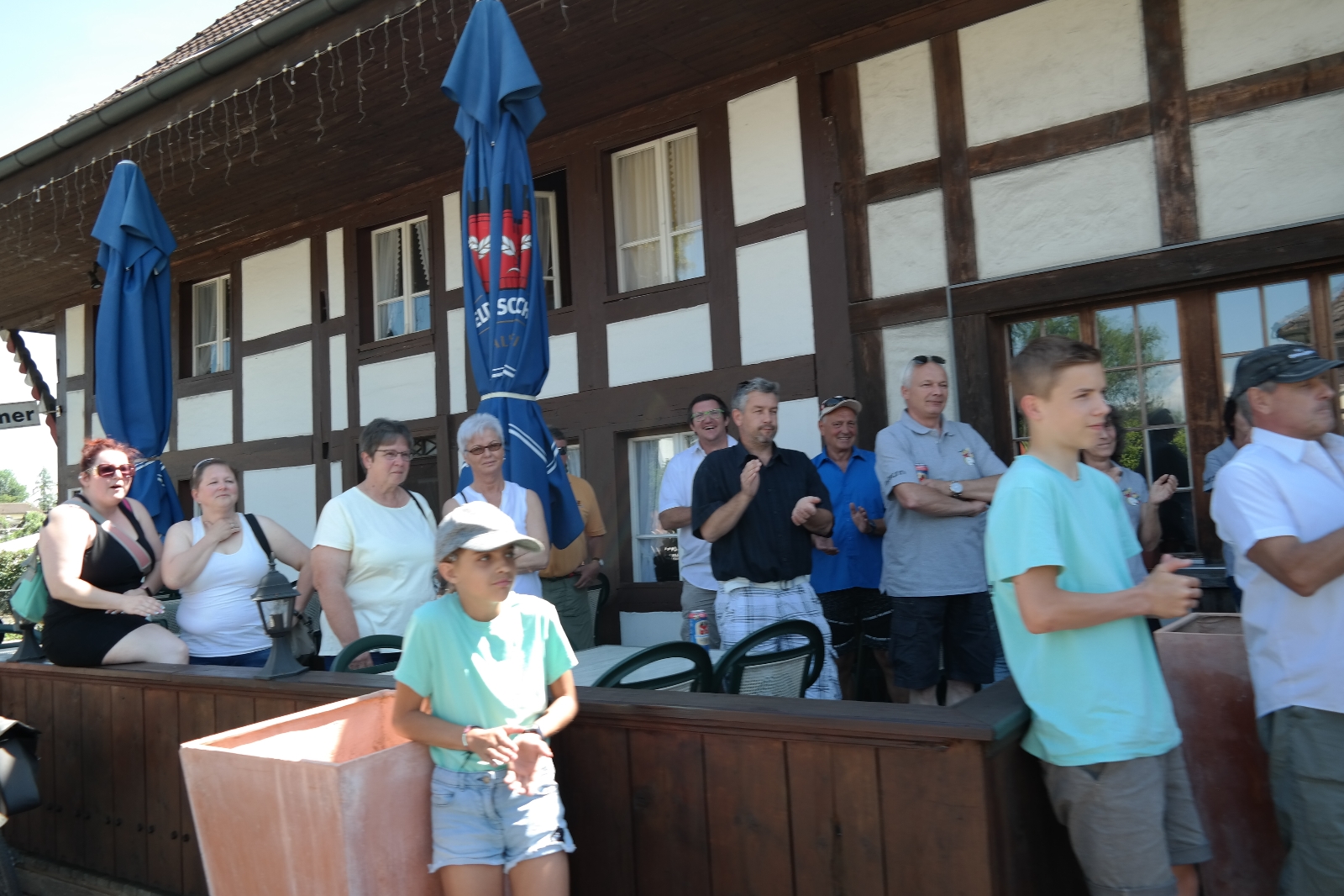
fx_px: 1008
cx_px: 672
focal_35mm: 27
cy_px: 448
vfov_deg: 47.9
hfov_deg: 67.4
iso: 100
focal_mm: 18
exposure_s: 1/125
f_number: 4.5
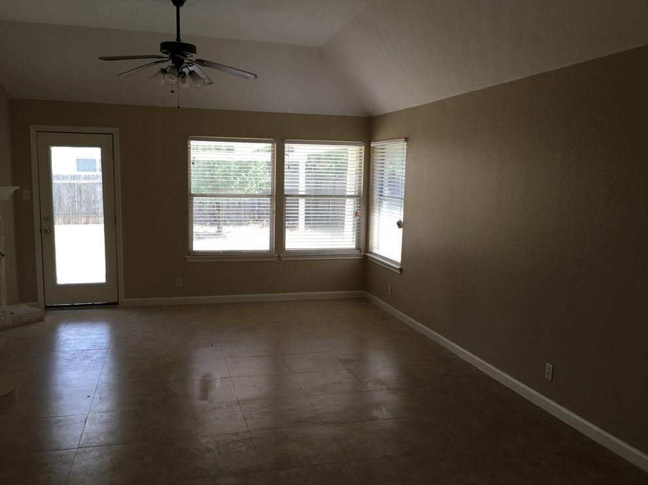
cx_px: 319
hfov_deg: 60.0
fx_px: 561
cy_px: 248
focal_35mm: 30
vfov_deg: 46.8
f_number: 2.2
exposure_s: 1/120
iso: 25
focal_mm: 4.15
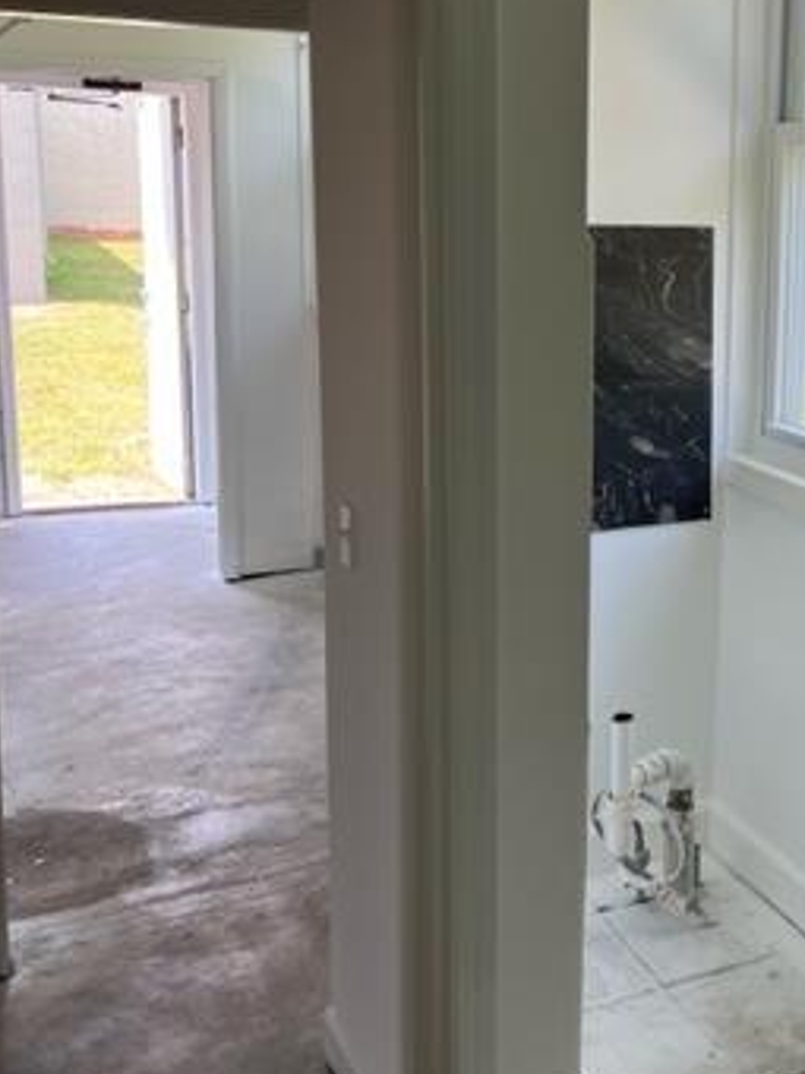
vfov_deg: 38.9
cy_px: 486
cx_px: 830
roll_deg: -1.9
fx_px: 1519
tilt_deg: -10.9
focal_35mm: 49
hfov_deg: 27.7
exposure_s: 1/236
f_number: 1.5
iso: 50
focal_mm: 5.7
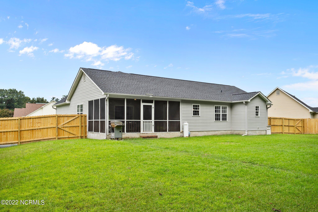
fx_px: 256
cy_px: 106
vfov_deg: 45.0
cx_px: 159
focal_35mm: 29
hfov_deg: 63.7
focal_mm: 29
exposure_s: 1/320
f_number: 8
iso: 125
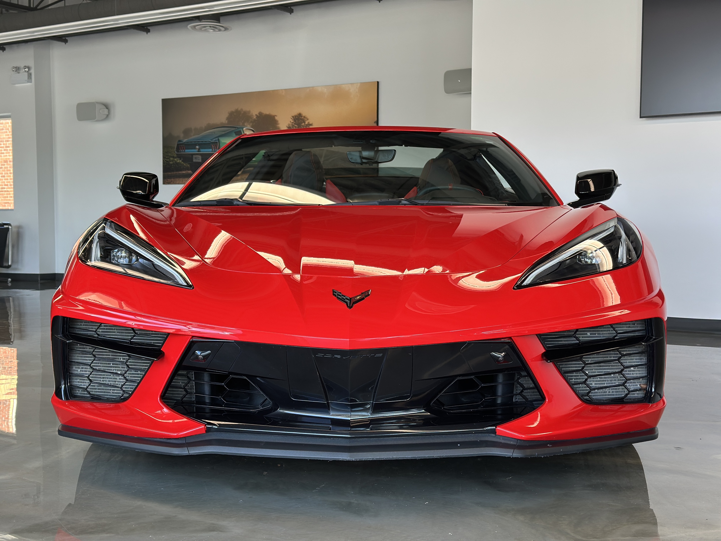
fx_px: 1000
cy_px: 270
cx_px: 360
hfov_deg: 39.7
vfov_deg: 30.3
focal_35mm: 48
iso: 100
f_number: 1.78
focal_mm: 6.86
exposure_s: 1/125
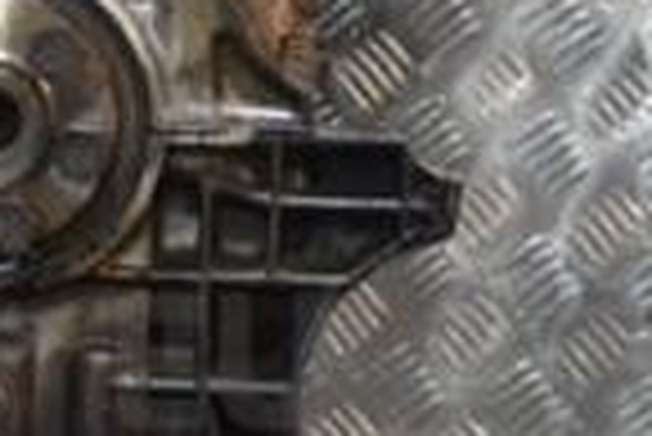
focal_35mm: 180
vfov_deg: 7.5
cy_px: -238
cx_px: 31
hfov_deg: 11.3
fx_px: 3264
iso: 3200
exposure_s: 1/60
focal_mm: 29
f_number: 4.5
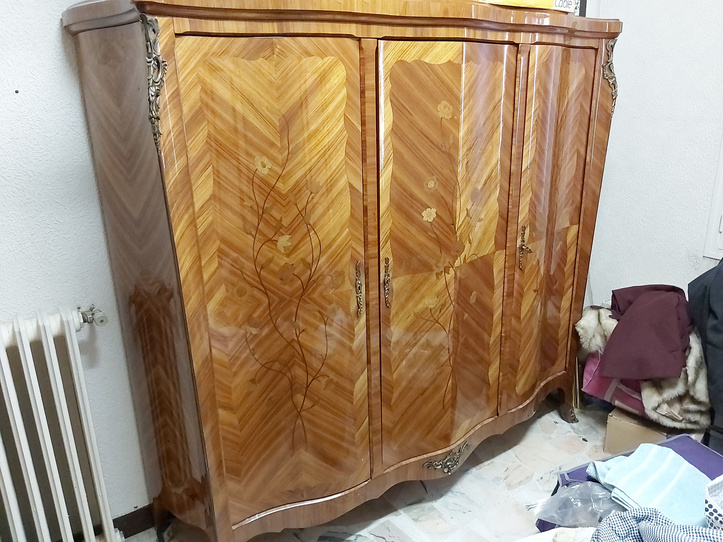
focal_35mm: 26
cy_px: 271
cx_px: 362
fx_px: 543
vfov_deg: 53.1
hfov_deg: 67.3
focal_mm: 3.92
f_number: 1.7
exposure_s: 1/25
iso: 500
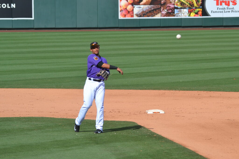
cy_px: 80
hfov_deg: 6.0
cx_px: 120
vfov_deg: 4.0
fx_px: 2291
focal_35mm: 345
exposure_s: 1/1600
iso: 400
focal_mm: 230
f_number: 6.3
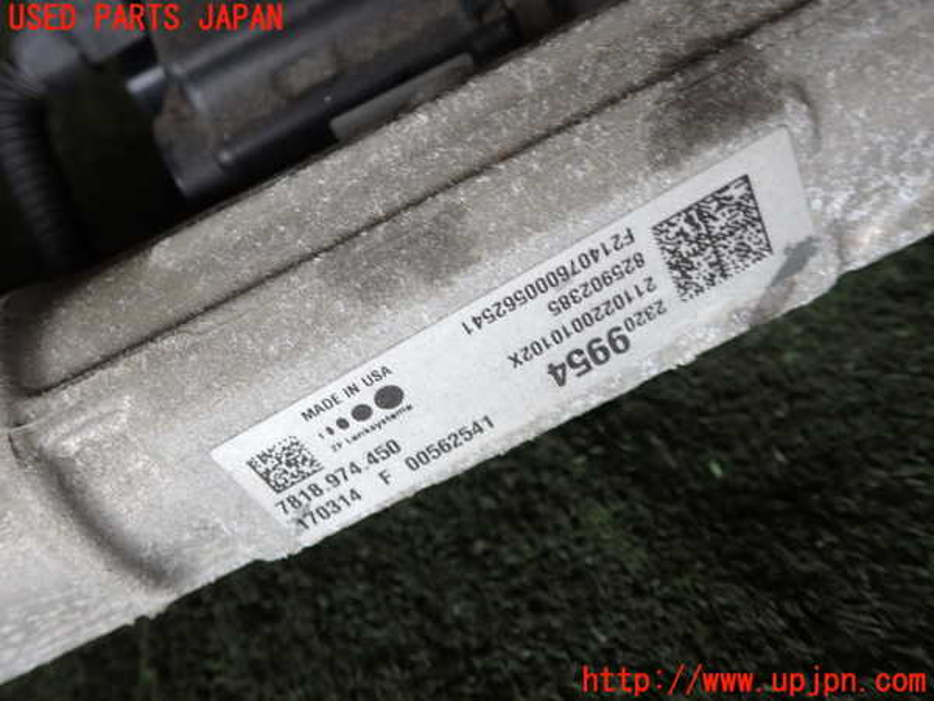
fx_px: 809
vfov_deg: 46.8
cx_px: 467
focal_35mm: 30
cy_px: 350
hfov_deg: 60.0
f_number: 2.3
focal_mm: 5.4
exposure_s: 1/50
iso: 200
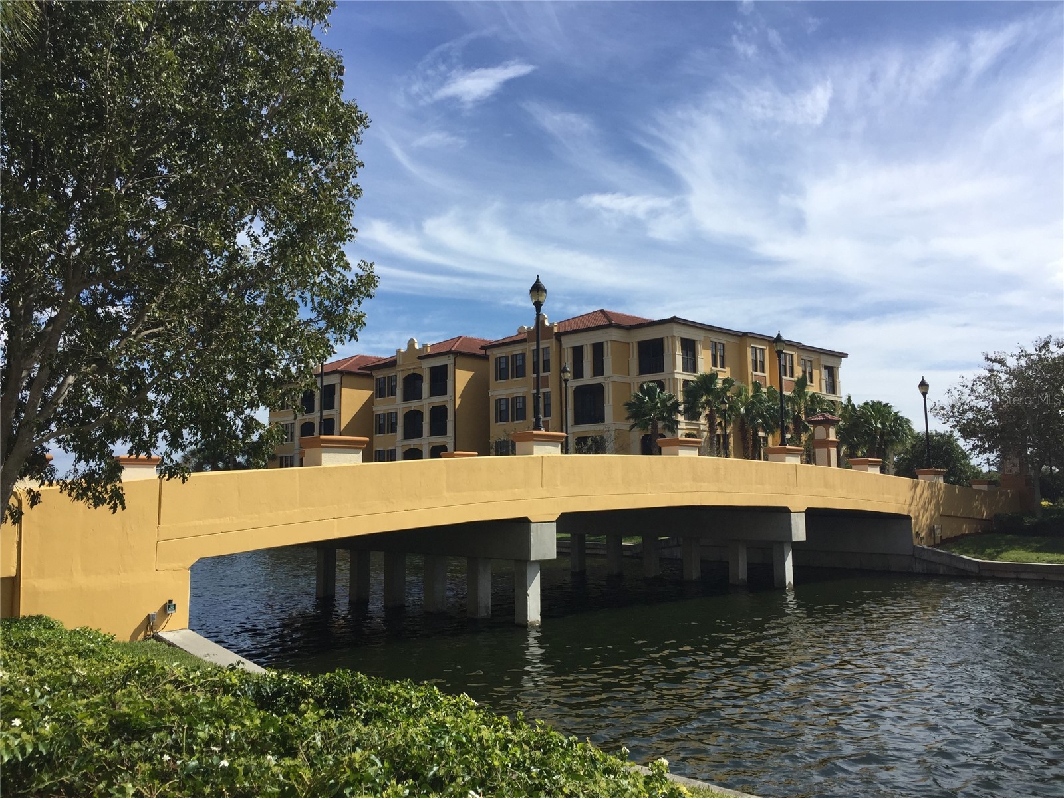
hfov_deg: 61.7
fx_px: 891
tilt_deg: +5.9
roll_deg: -0.4
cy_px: 399
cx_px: 532
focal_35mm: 29
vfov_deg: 48.2
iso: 32
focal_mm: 4.15
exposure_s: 1/2639
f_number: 2.2
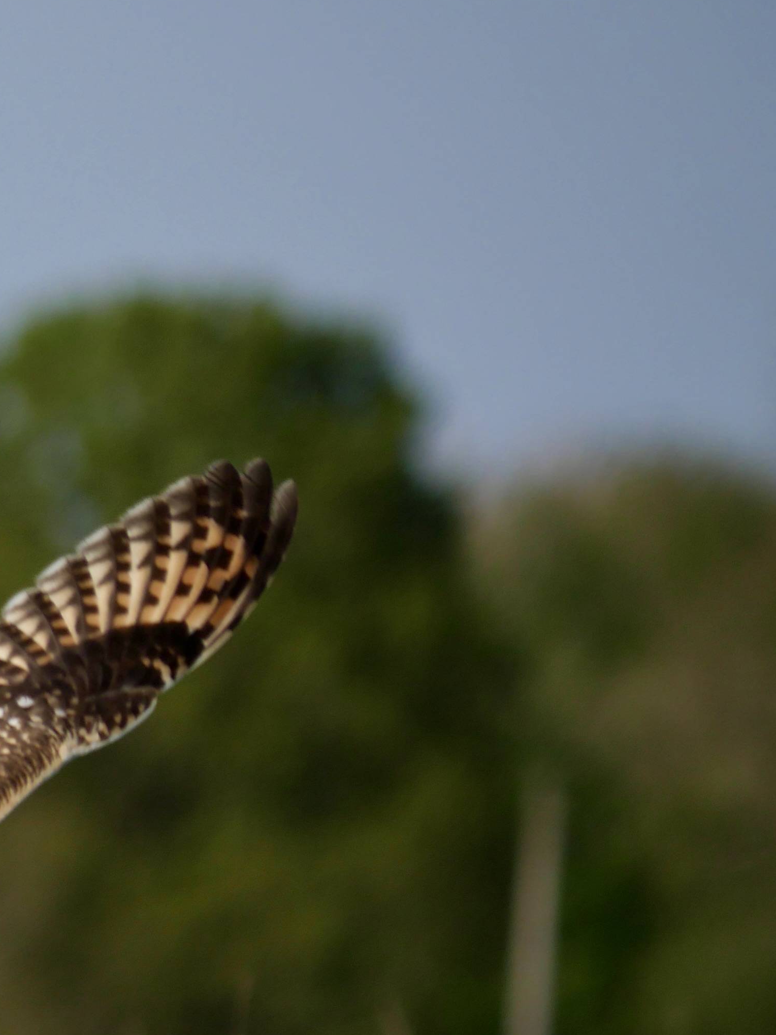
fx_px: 46354
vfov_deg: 1.3
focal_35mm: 1551
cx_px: -510
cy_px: 881
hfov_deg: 1.0
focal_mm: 300
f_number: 6.3
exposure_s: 1/1000
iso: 200
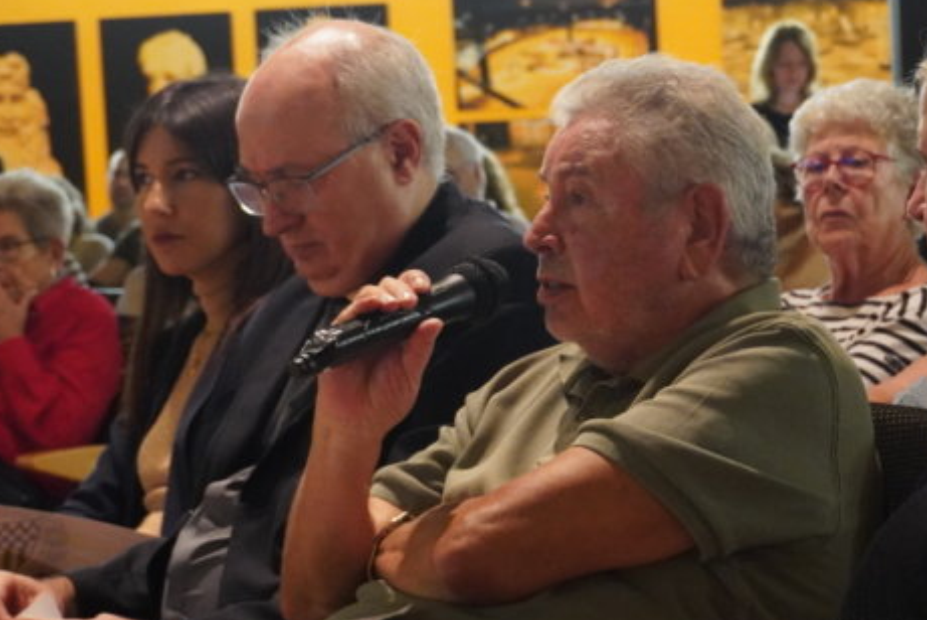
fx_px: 2834
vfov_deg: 12.5
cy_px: 377
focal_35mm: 110
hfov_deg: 18.5
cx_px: 662
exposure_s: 1/40
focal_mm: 44
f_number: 5.6
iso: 6400
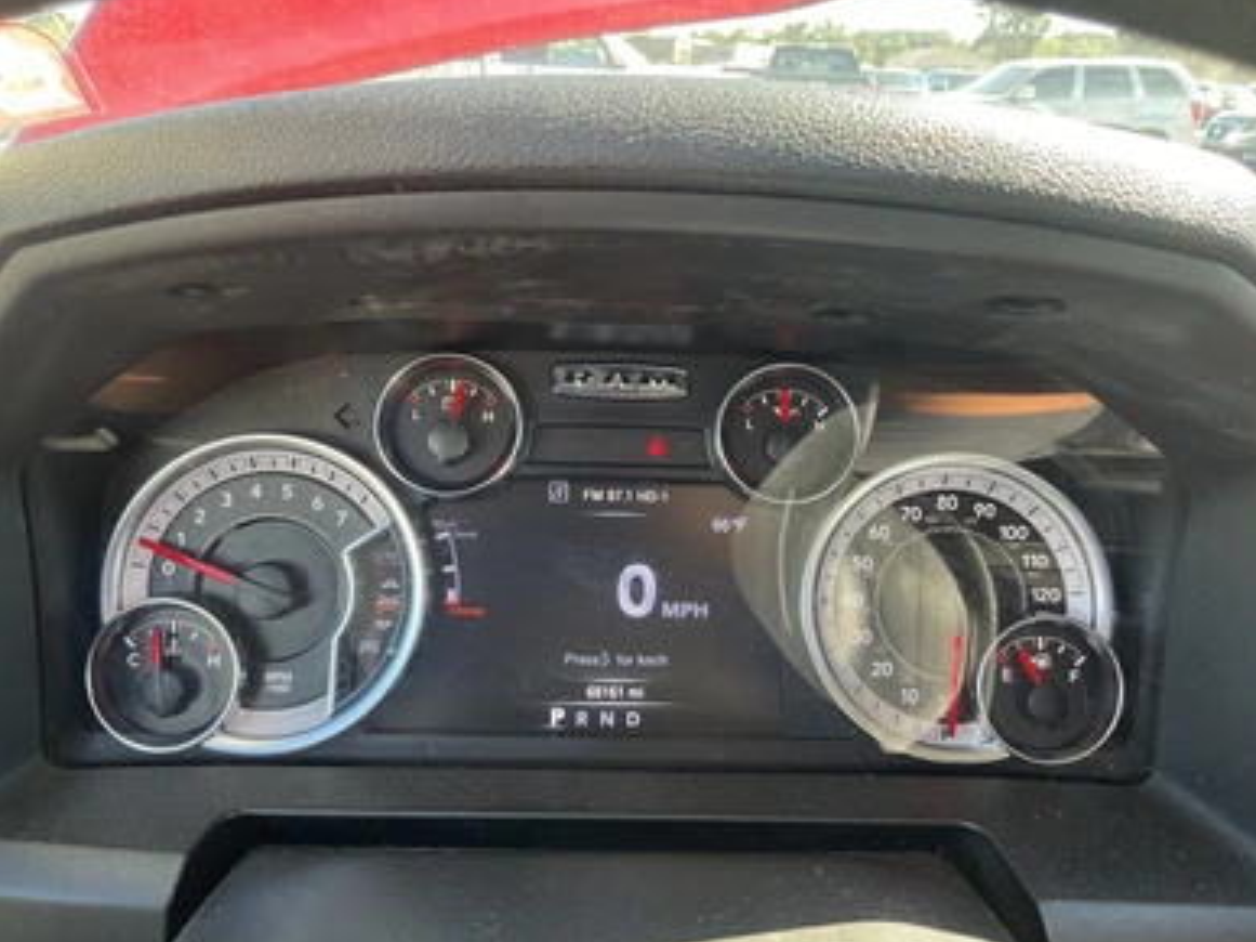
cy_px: 474
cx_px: 646
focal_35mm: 30
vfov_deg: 46.8
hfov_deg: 60.0
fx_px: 1088
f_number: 1.8
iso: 64
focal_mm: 3
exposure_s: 1/122
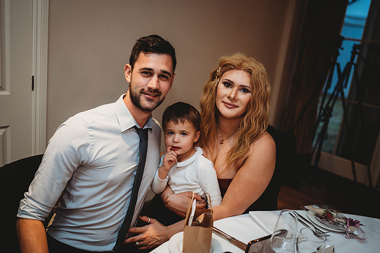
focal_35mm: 35
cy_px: 126
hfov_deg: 54.5
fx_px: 369
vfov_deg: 37.8
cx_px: 190
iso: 360
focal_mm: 35
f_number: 1.8
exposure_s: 1/160
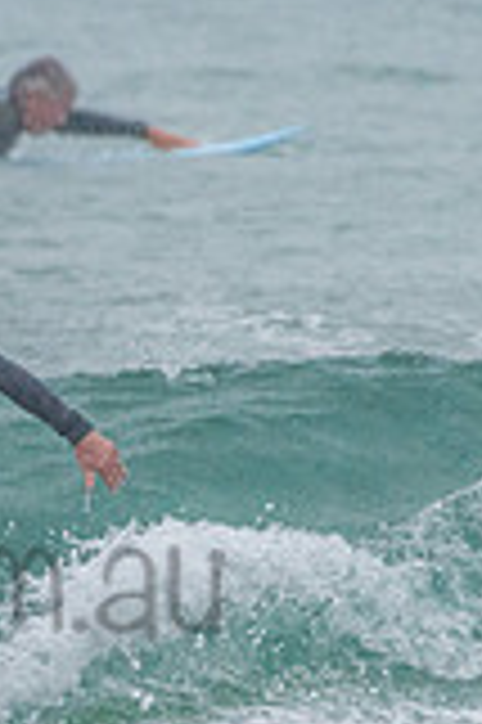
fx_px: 36245
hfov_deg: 0.8
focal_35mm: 1801
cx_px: -252
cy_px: 528
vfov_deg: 1.1
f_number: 5.6
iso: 800
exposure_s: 1/320
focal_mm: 500
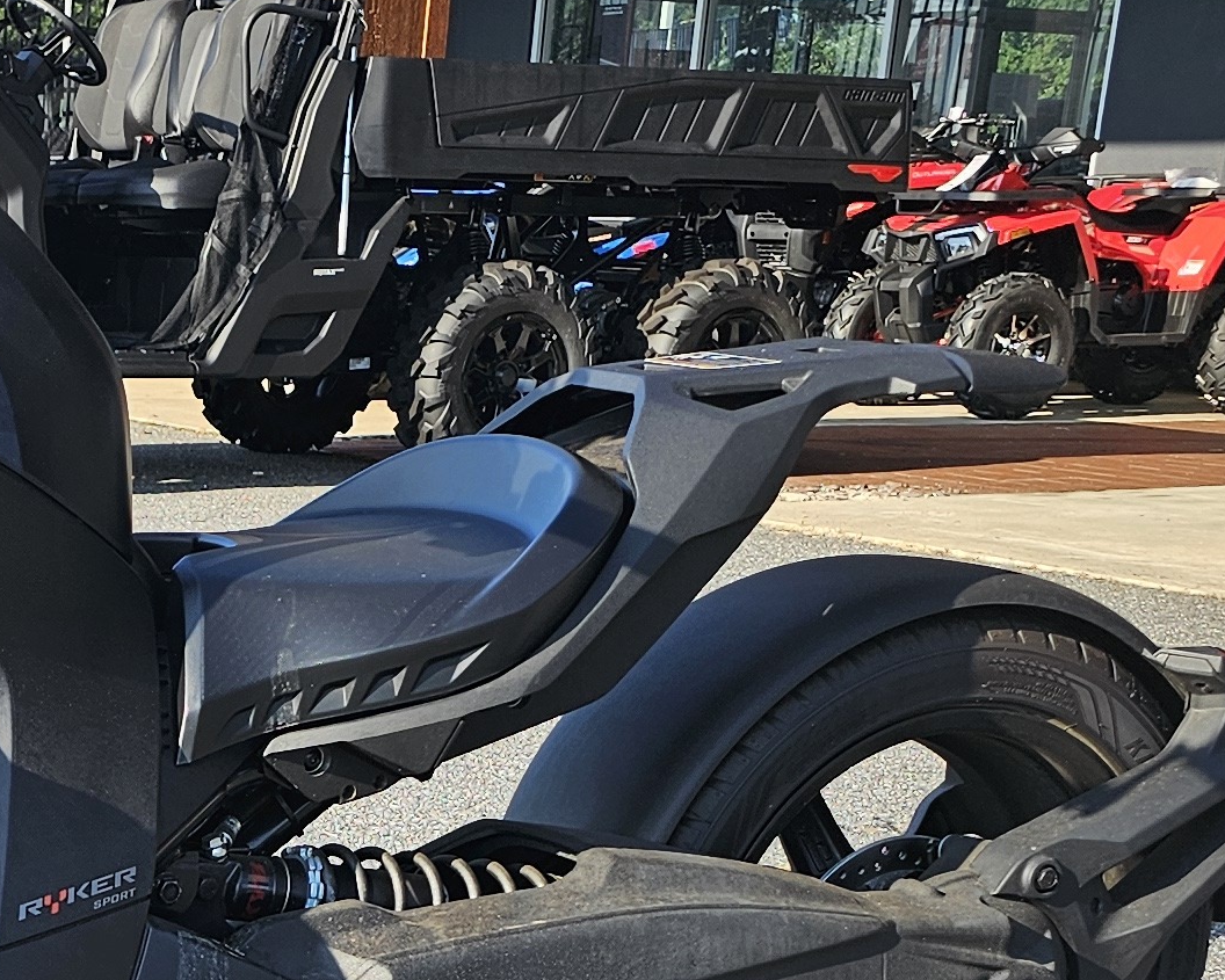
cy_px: 1317
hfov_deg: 21.2
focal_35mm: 85
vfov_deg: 16.9
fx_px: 3082
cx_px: -164
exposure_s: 1/224
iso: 10
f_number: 1.7
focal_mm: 6.3
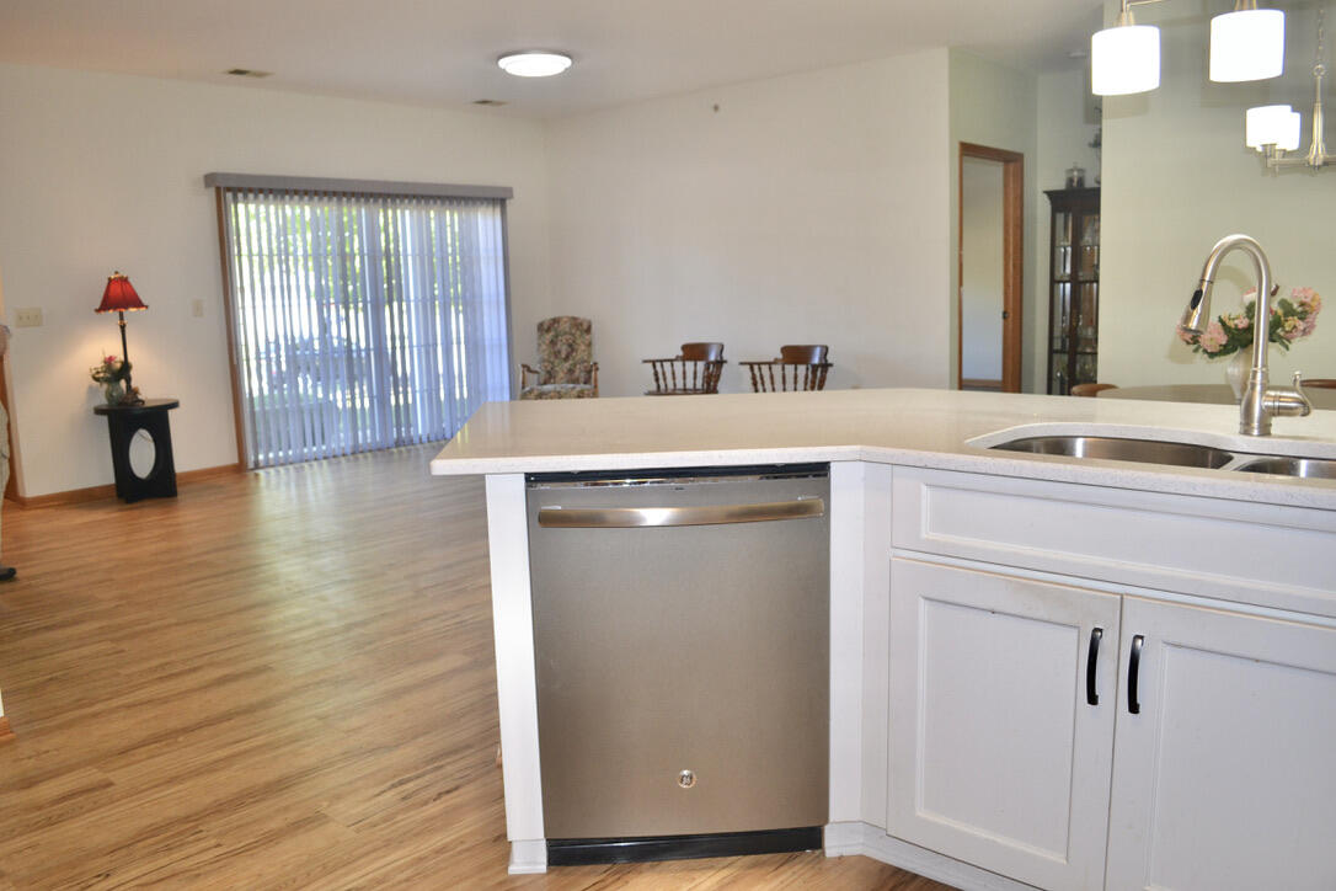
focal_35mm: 27
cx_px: 668
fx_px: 1002
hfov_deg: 67.4
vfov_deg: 47.9
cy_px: 446
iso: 500
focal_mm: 18
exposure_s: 1/60
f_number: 3.5
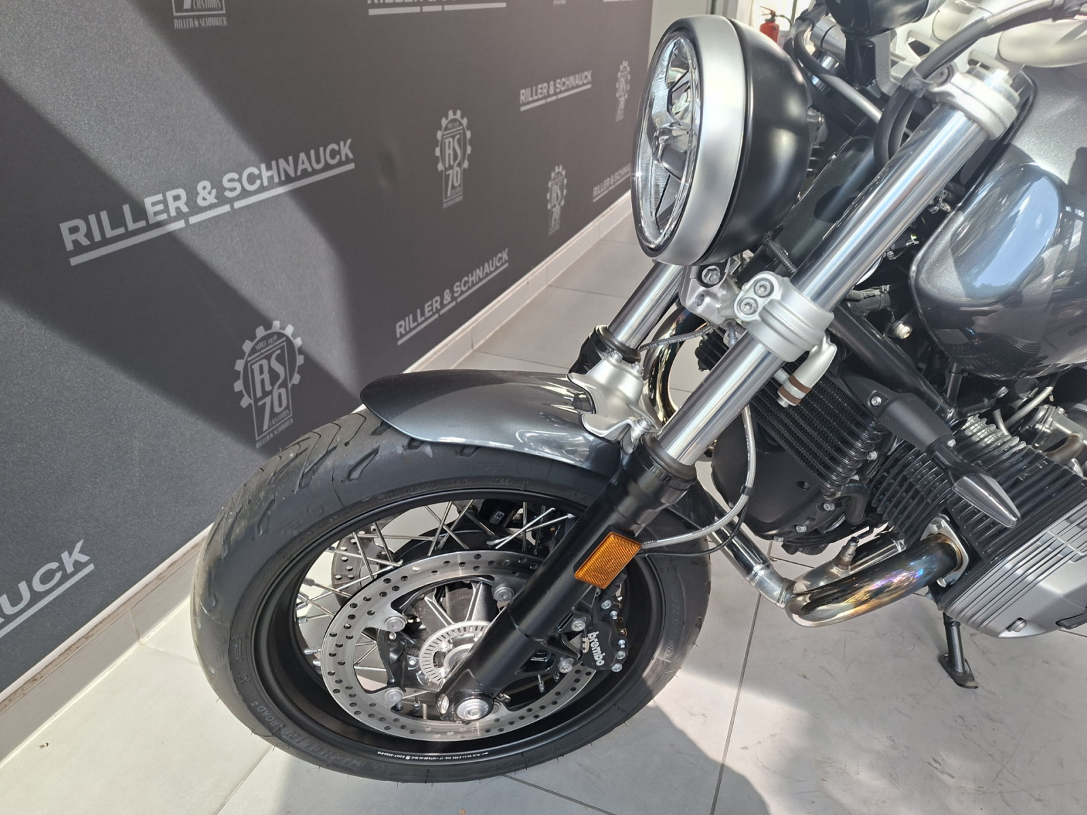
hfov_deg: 73.9
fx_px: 722
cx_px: 544
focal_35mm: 23
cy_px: 408
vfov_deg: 58.9
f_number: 1.8
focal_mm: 5.54
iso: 40
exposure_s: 1/100
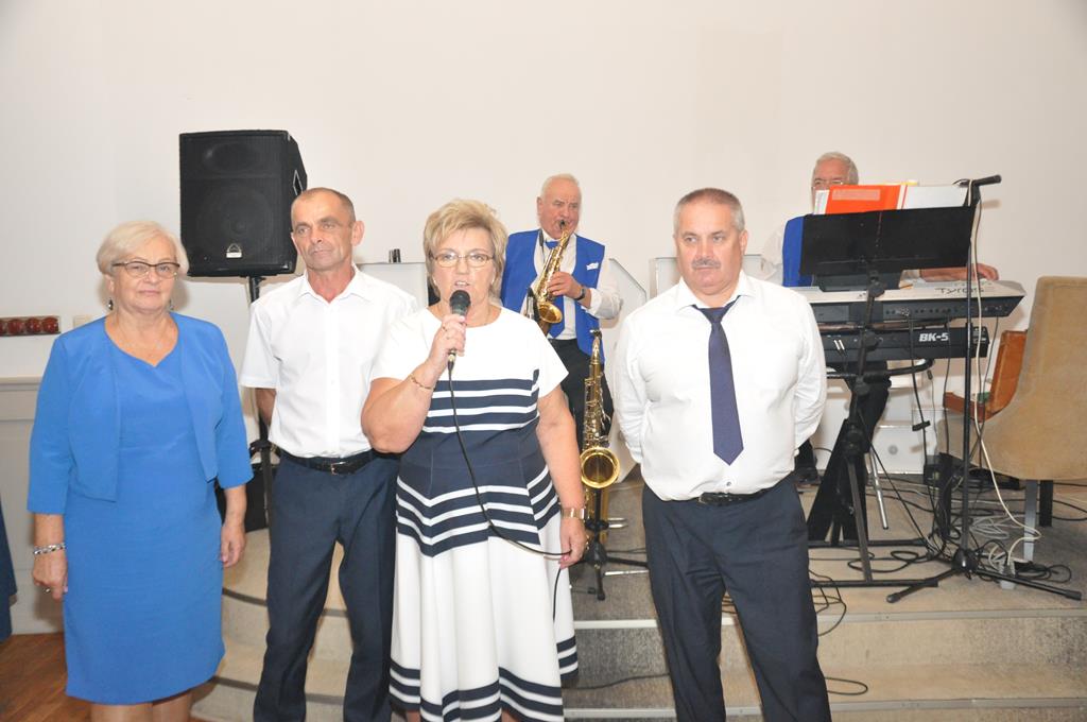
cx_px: 544
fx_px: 1086
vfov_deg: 36.8
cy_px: 361
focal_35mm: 36
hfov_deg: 53.2
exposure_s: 1/60
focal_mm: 24
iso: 2500
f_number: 4
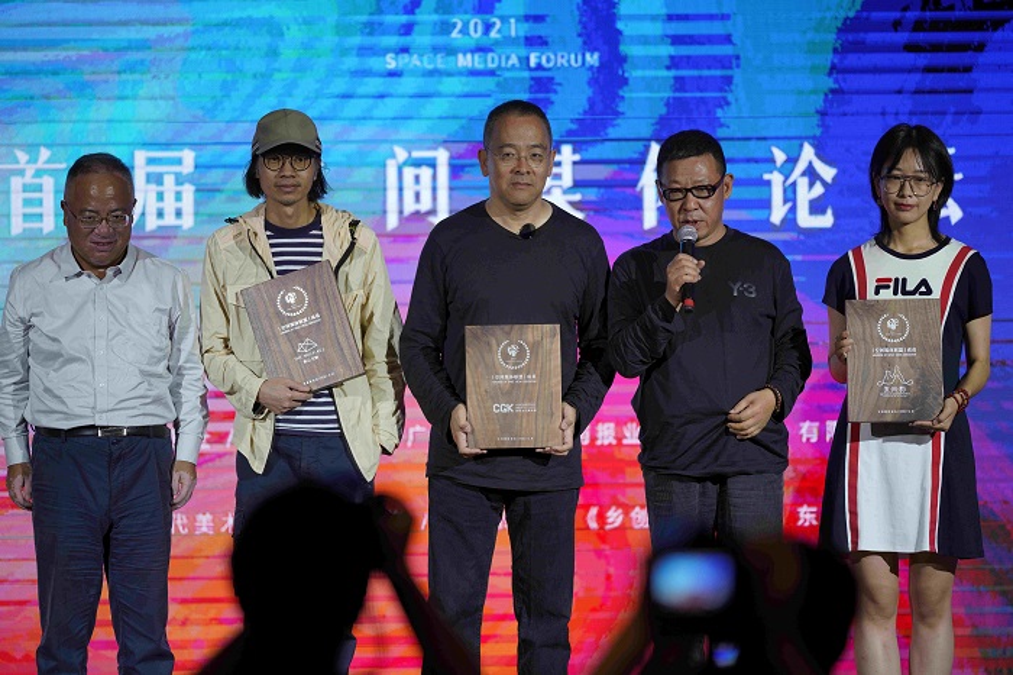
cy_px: 338
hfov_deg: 15.2
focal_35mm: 135
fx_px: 3797
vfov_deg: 10.2
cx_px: 506
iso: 320
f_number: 1.8
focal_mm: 135
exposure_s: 1/500
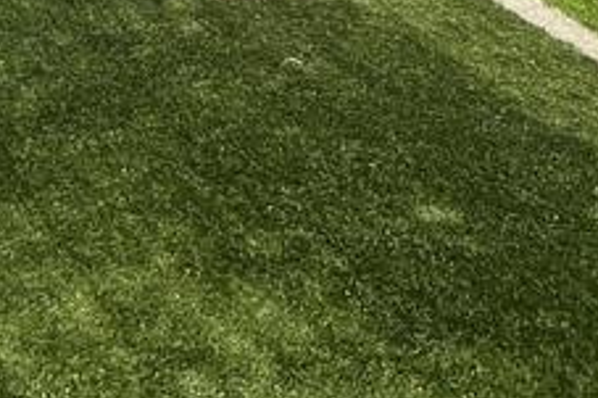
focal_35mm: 122
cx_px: -727
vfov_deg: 9.8
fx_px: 2025
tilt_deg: -1.9
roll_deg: -1.1
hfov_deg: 13.4
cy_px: -590
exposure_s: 1/120
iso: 100
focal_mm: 5.7
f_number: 1.5
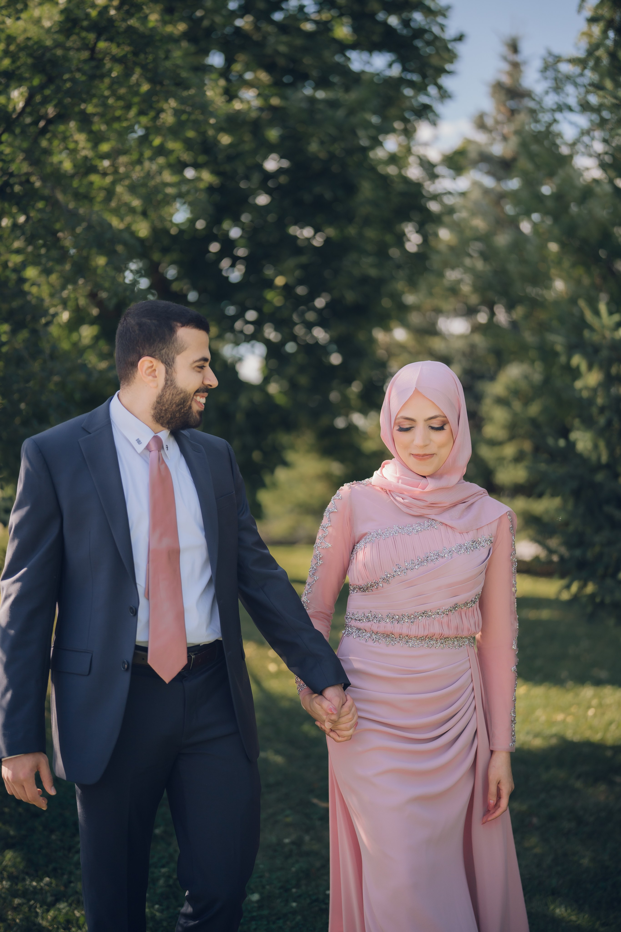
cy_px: 466
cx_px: 310
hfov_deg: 27.0
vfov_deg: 39.6
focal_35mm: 50
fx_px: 1294
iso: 125
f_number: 1.4
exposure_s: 1/1600
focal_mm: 50
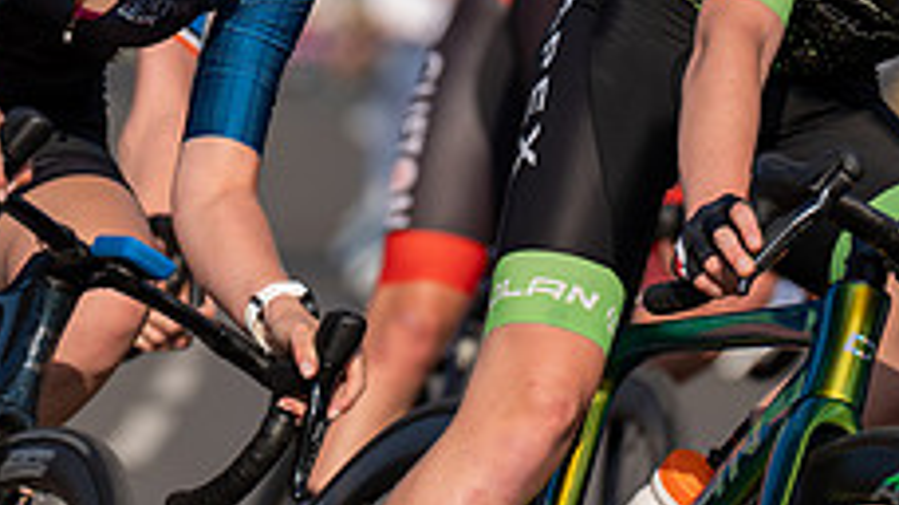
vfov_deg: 2.3
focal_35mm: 517
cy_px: -73
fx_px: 12318
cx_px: 138
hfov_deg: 4.2
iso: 160
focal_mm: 194
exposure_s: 1/1000
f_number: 4.5
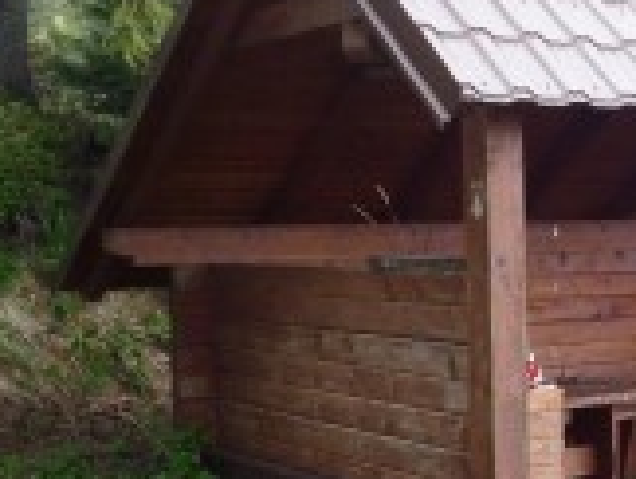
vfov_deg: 18.7
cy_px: 314
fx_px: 1454
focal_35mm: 79
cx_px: 685
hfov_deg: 23.3
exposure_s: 1/125
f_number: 3.3
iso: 200
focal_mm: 5.2
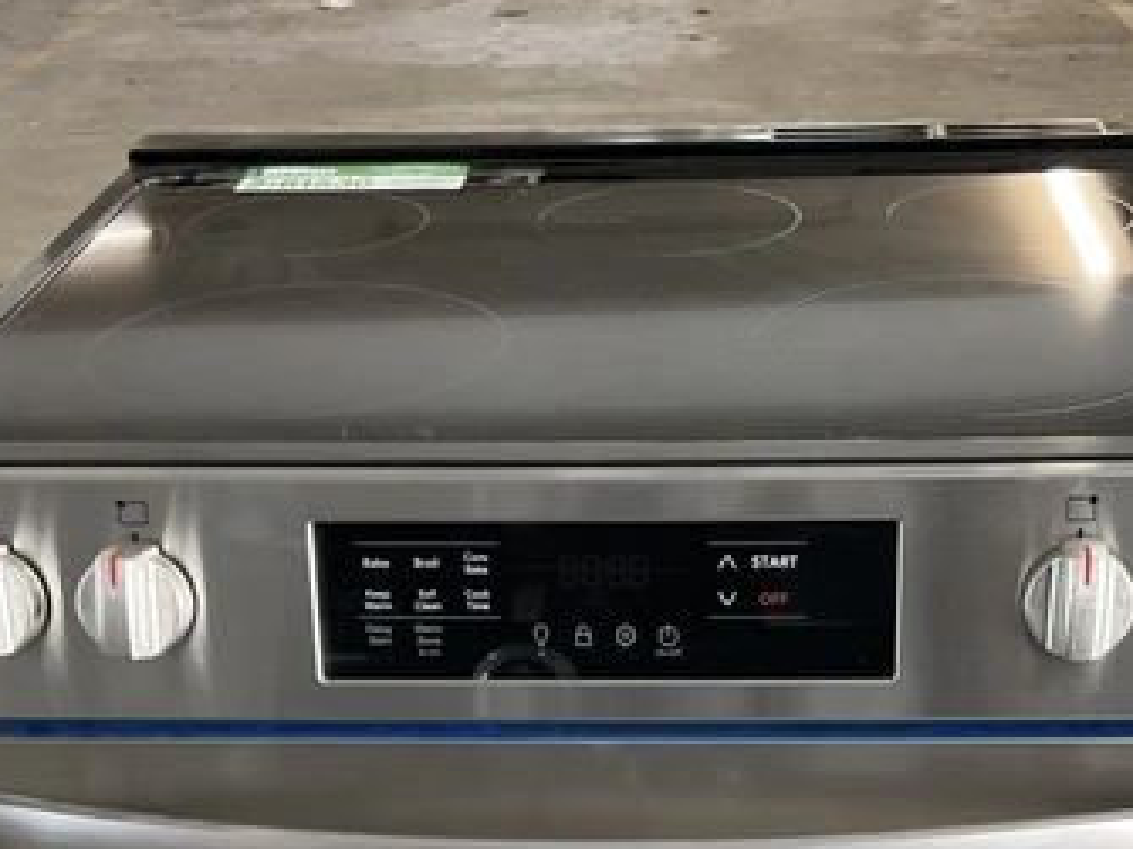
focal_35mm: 65
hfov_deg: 29.7
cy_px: 939
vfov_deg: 21.4
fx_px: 2127
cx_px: 687
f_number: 1.8
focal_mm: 3
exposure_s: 1/60
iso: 200
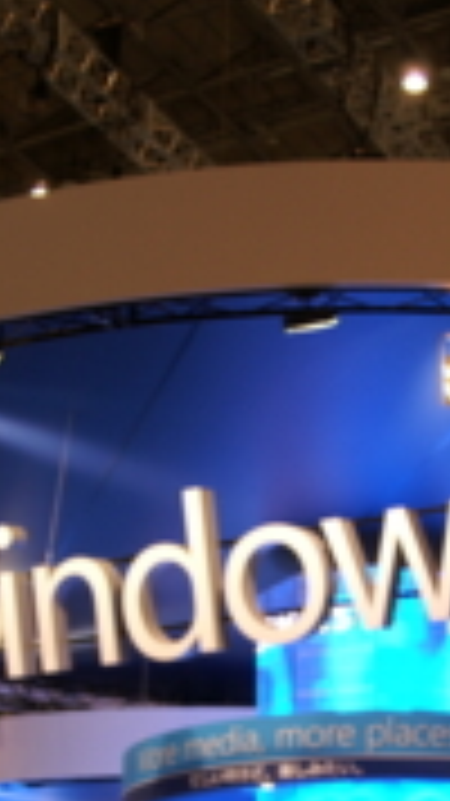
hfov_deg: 15.8
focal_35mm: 76
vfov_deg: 27.2
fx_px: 1614
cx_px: 356
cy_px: 673
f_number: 3.5
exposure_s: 1/30
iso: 125
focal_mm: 18
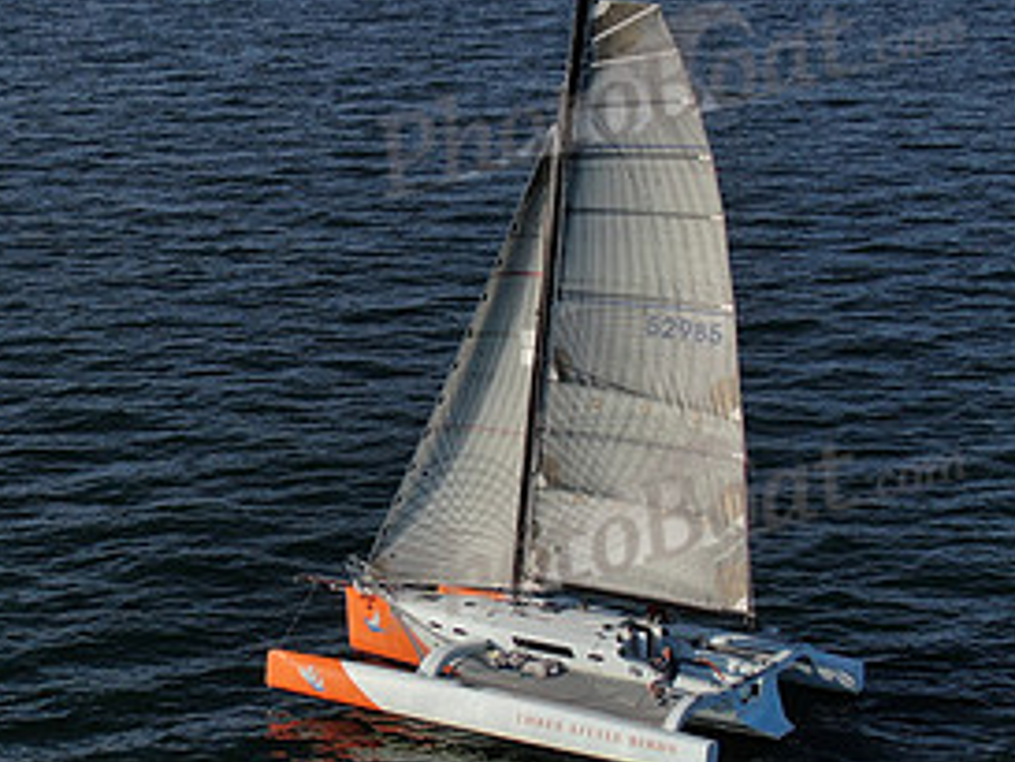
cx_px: 164
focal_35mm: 102
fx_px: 2992
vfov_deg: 14.5
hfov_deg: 19.0
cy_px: 366
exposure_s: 1/1600
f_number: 3.8
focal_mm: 8.6
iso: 100
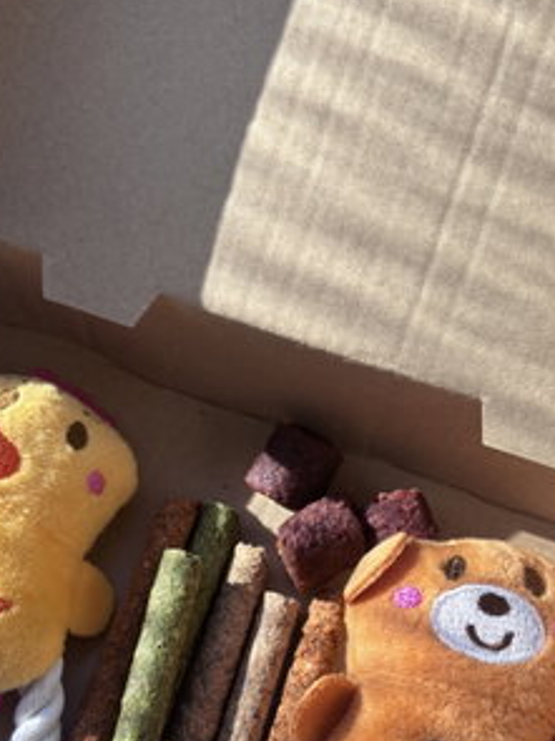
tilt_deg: -73.4
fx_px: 1005
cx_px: 224
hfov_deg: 30.8
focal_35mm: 47
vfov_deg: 39.6
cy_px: 534
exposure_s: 1/311
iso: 50
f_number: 1.6
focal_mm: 5.96
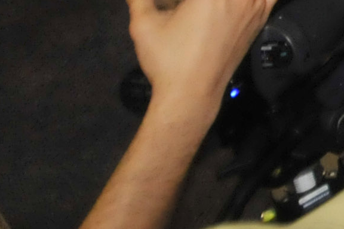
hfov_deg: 9.5
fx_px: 1279
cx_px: 1183
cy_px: -594
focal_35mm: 134
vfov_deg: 7.8
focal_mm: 12
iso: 800
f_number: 4
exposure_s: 1/60
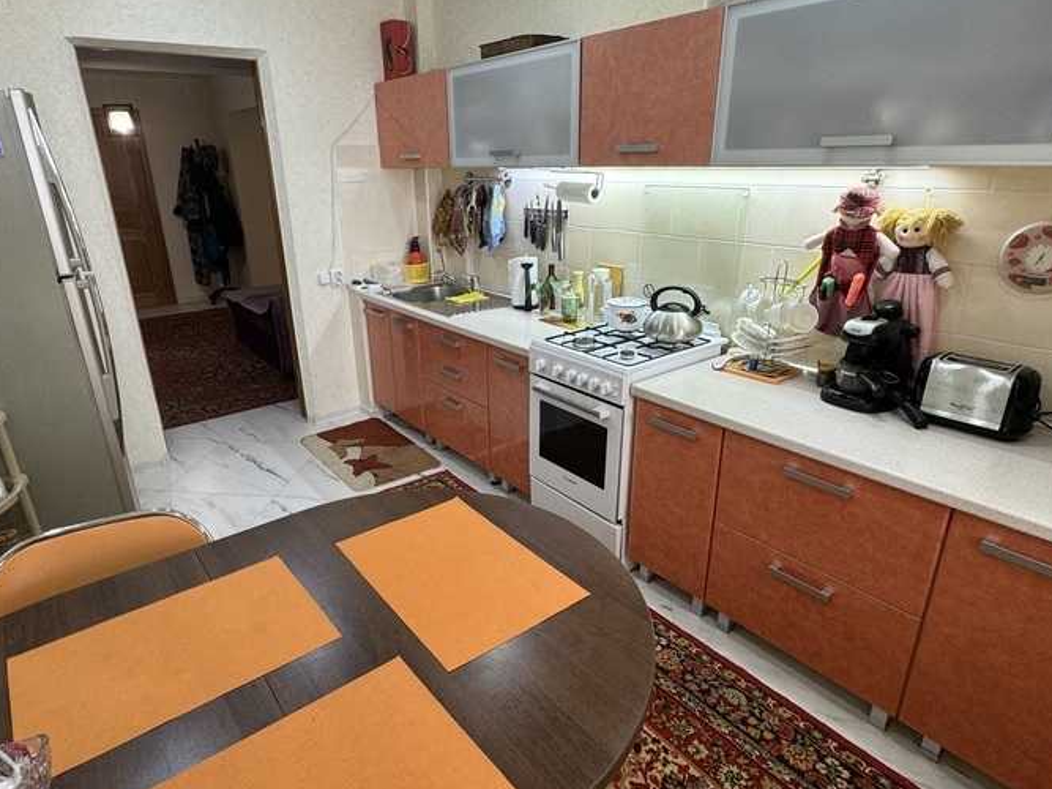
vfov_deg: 63.4
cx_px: 500
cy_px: 396
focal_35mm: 21
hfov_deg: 78.9
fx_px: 638
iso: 125
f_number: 2.2
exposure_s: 1/100
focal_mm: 2.22
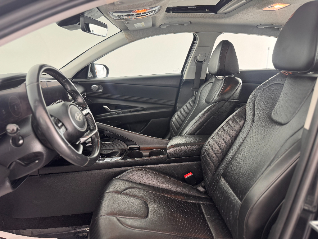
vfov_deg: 56.8
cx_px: 159
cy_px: 120
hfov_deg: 71.6
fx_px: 220
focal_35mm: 24
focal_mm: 6.76
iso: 160
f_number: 1.78
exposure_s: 1/60
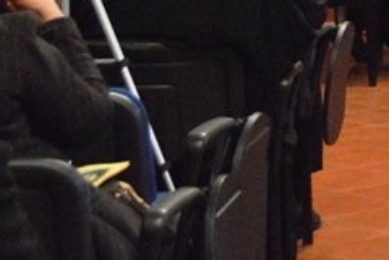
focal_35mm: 248
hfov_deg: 8.1
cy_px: -174
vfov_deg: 5.5
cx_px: 669
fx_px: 2680
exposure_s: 1/100
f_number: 4.5
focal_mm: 44
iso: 6400
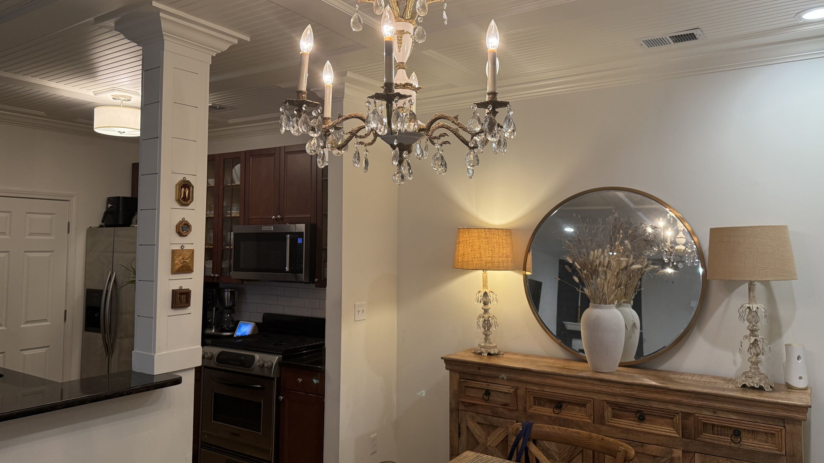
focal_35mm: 27
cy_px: 209
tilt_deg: +4.3
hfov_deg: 69.9
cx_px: 409
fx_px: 590
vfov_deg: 42.8
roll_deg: -1.0
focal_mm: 6.76
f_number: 1.78
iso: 200
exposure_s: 1/120
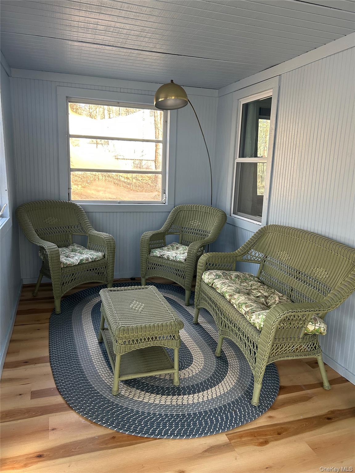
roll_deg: -2.3
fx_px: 356
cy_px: 236
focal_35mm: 26
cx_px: 178
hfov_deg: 53.1
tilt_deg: -10.7
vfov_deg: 67.3
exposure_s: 1/121
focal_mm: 5.7
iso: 125
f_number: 1.5
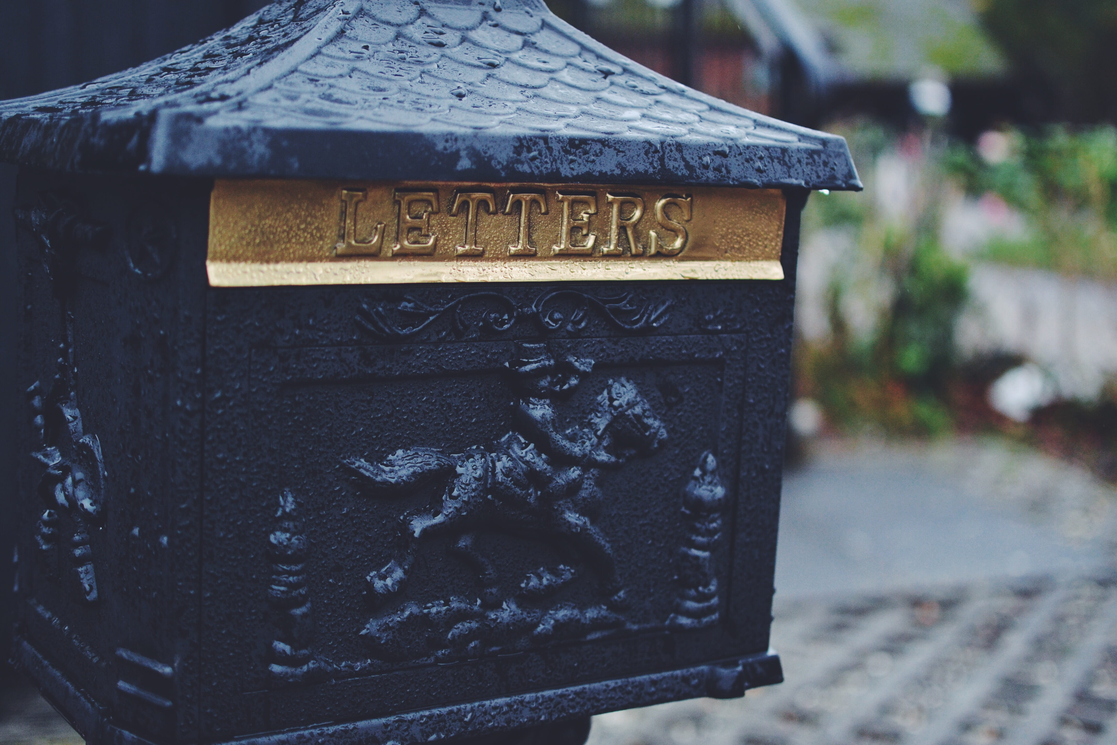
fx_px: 1629
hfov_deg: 37.9
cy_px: 372
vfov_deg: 25.8
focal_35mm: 52
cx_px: 558
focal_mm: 35
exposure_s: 1/640
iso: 800
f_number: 2
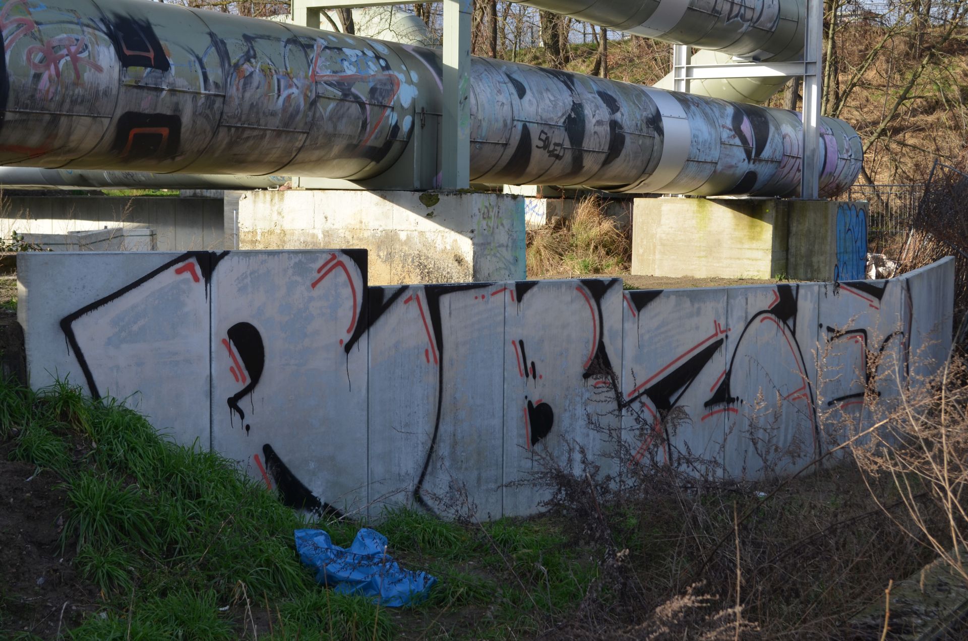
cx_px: 484
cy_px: 320
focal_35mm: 57
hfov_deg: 35.1
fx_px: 1530
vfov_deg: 23.7
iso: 200
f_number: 8
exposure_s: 1/200
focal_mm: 38
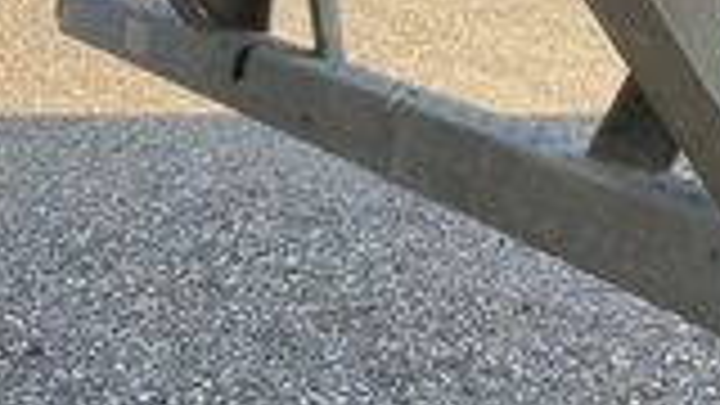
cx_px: 531
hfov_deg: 26.5
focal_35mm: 79
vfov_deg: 14.7
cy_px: -104
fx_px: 1508
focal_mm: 3
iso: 25
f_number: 1.8
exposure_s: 1/307
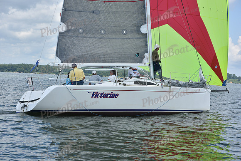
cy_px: 80
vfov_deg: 19.5
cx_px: 120
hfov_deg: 28.8
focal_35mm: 70
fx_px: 469
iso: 320
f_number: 8
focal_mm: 70
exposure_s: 1/1000
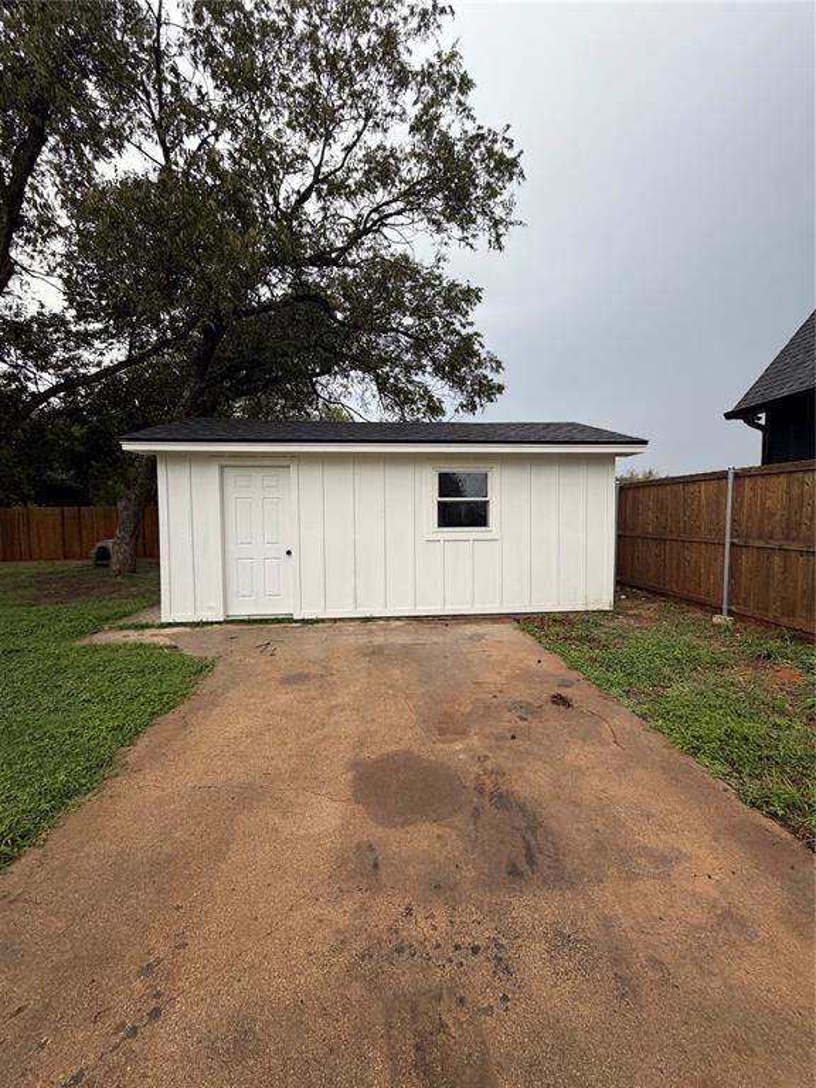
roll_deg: +0.2
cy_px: 544
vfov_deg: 102.1
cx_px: 408
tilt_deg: -2.5
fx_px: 440
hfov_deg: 85.7
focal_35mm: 14
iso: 125
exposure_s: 1/121
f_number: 2.2
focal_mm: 2.22
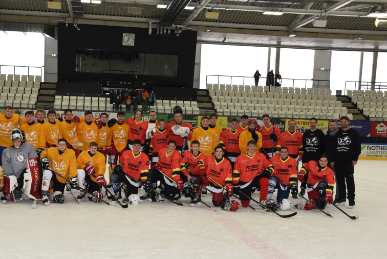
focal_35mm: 45
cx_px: 145
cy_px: 162
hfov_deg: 43.2
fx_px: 484
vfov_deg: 29.8
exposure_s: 1/200
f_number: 6.3
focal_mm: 34
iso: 1250
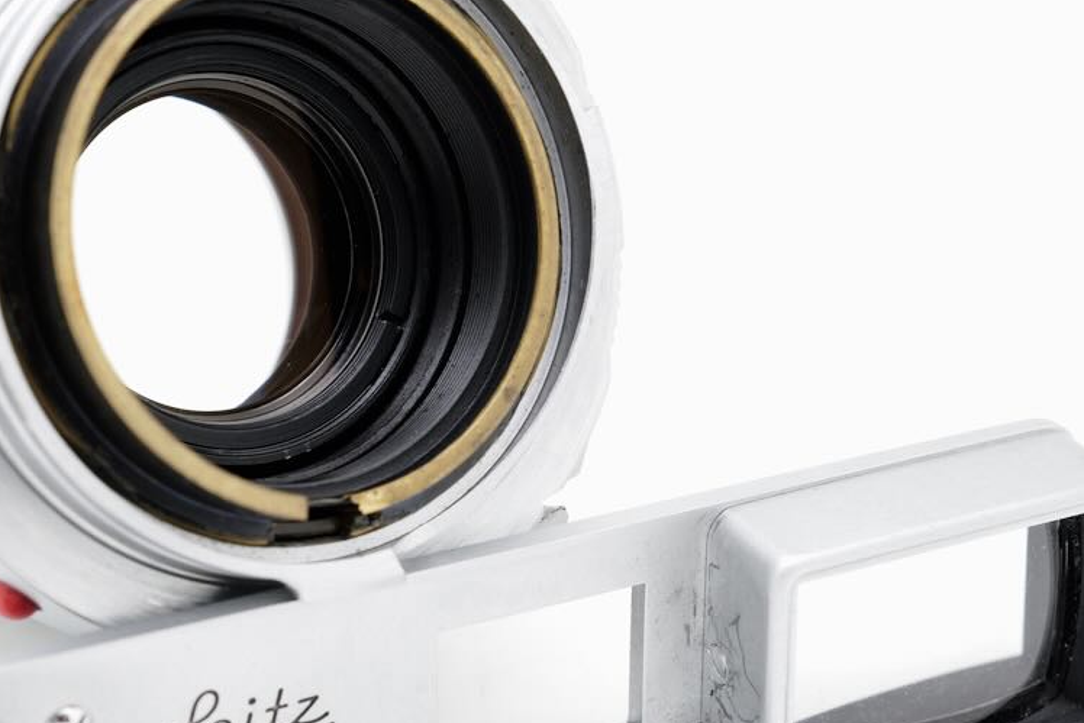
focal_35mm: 115
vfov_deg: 11.9
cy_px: 516
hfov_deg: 17.8
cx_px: 416
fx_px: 3463
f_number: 9
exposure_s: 1/60
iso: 800
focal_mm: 43
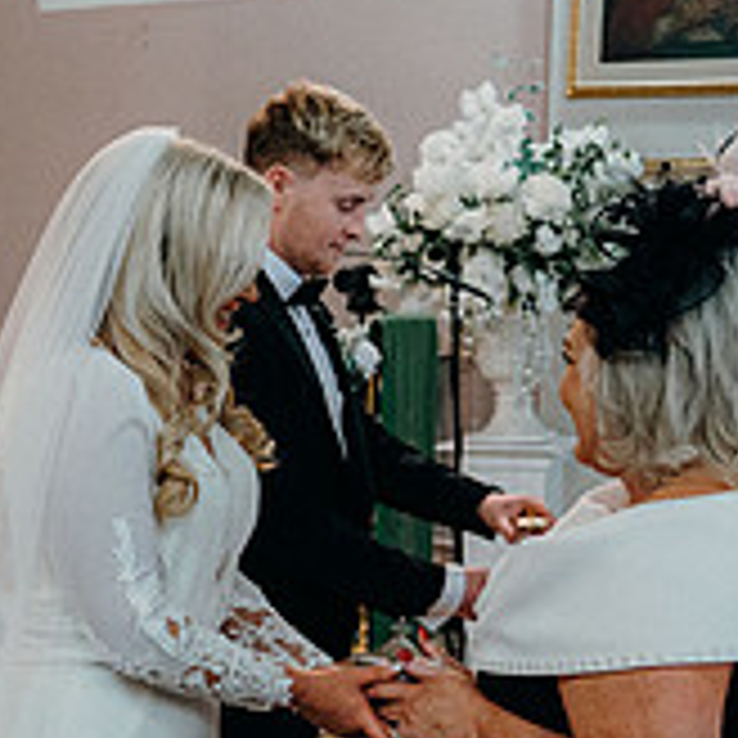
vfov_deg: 23.7
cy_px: 551
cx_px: 50
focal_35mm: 72
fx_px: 1737
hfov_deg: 23.3
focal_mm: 24
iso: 3200
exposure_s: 1/160
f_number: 3.5
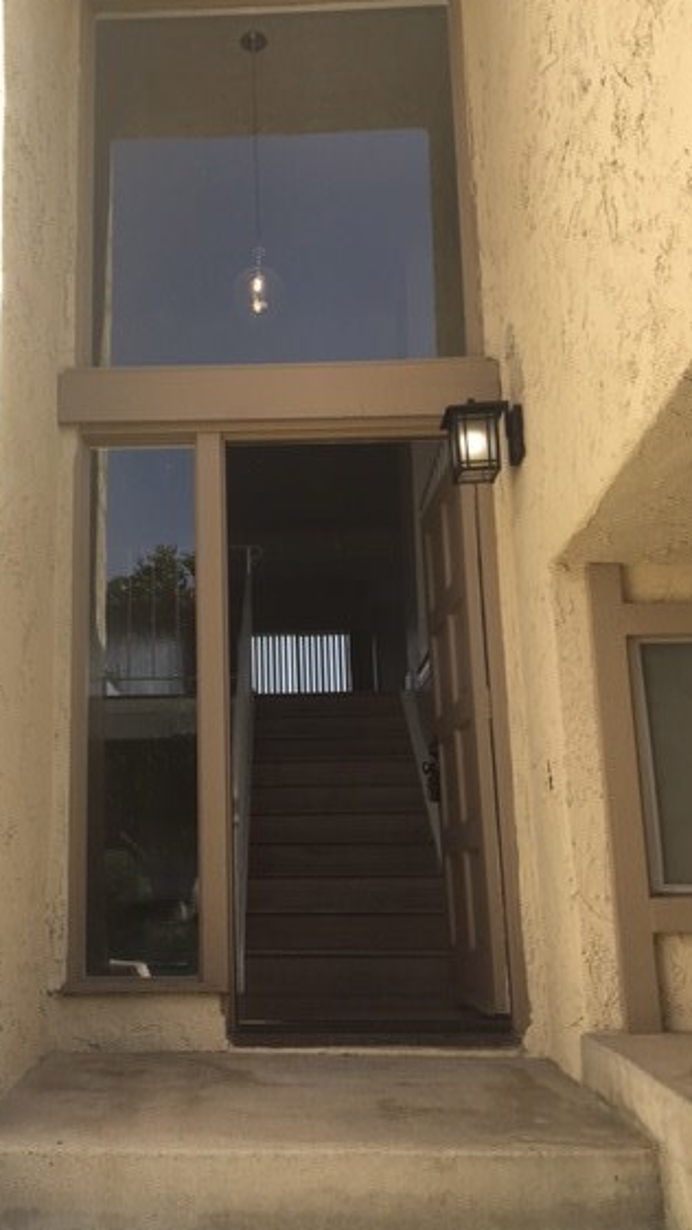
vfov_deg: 55.3
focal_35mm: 36
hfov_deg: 32.5
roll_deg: +1.6
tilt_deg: +12.0
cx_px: 230
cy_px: 633
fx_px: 1175
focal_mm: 4.15
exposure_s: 1/460
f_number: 2.2
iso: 25
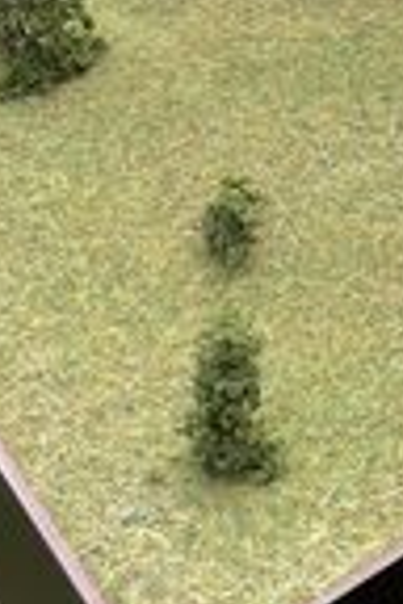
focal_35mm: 90
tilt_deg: -20.1
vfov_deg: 21.7
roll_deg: +8.8
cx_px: 403
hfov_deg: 14.9
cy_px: -13
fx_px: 1511
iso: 32
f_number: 1.6
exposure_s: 1/492
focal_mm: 5.1
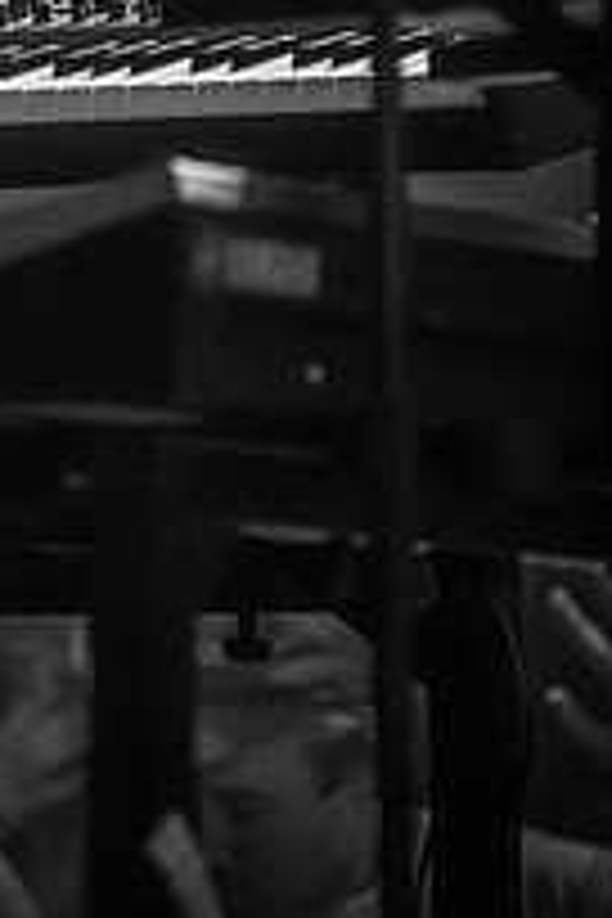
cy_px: 27
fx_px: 11245
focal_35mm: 441
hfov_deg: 3.1
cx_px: 50
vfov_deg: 4.7
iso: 3200
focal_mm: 200
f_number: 4
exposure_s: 1/100
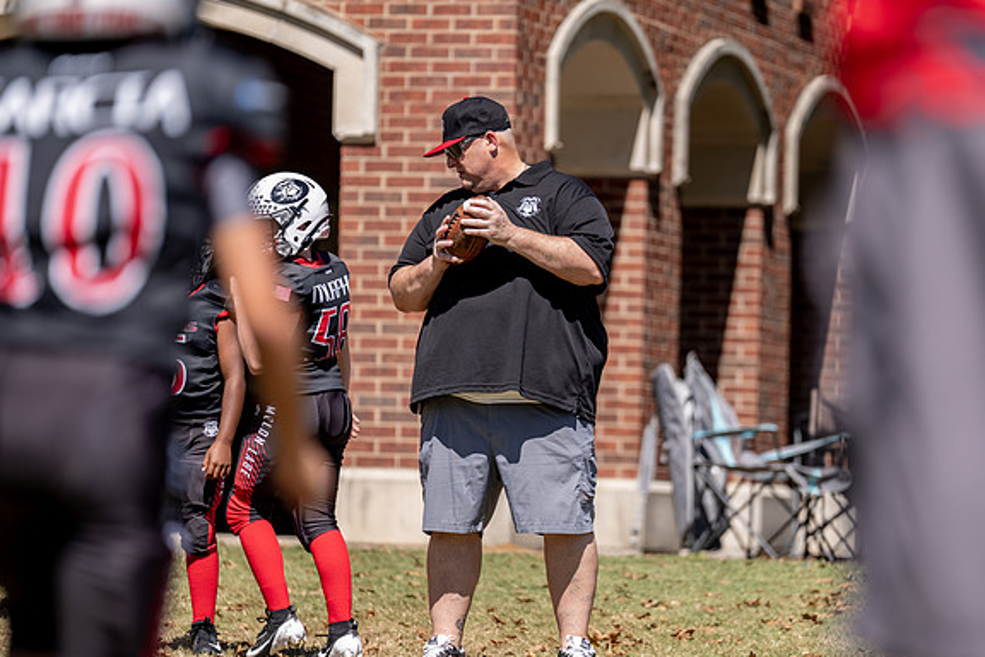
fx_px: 6457
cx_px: 566
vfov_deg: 5.8
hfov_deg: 8.7
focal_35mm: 236
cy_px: 311
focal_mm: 200
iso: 100
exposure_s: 1/1600
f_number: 2.8
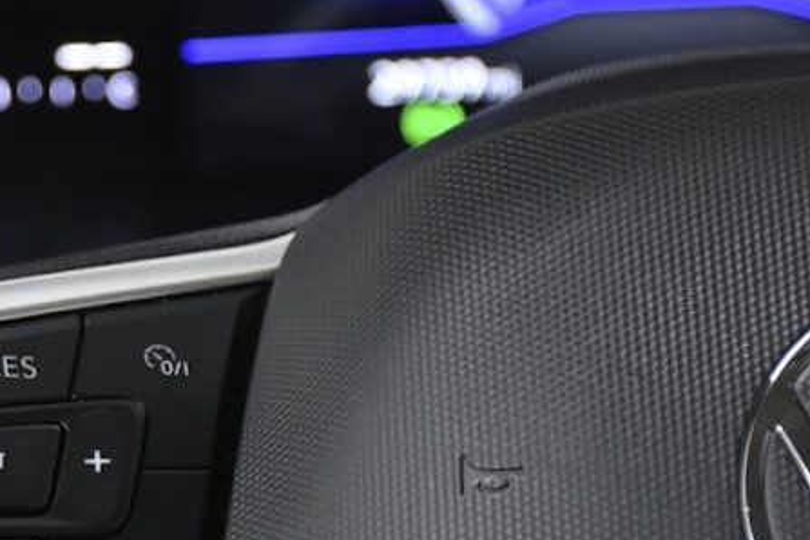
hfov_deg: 11.8
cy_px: 499
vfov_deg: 8.0
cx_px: 43
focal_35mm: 172
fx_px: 3870
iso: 2000
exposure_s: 1/125
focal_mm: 50
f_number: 5.6
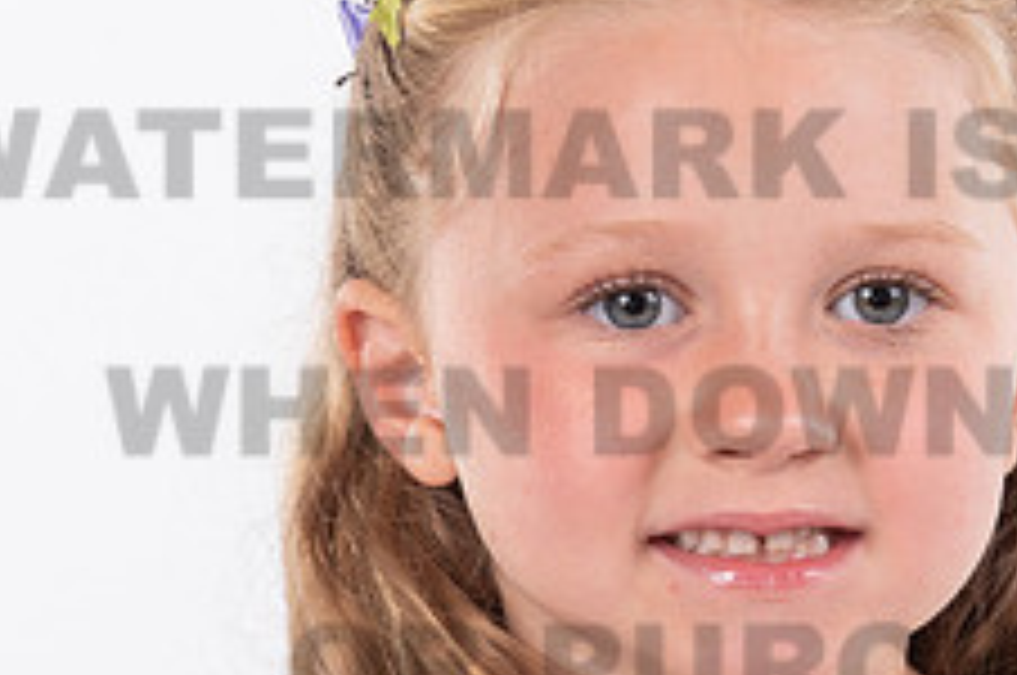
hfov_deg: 4.6
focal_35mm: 450
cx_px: 855
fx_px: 12694
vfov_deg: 3.0
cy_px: 502
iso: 320
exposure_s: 1/200
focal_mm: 175
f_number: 11
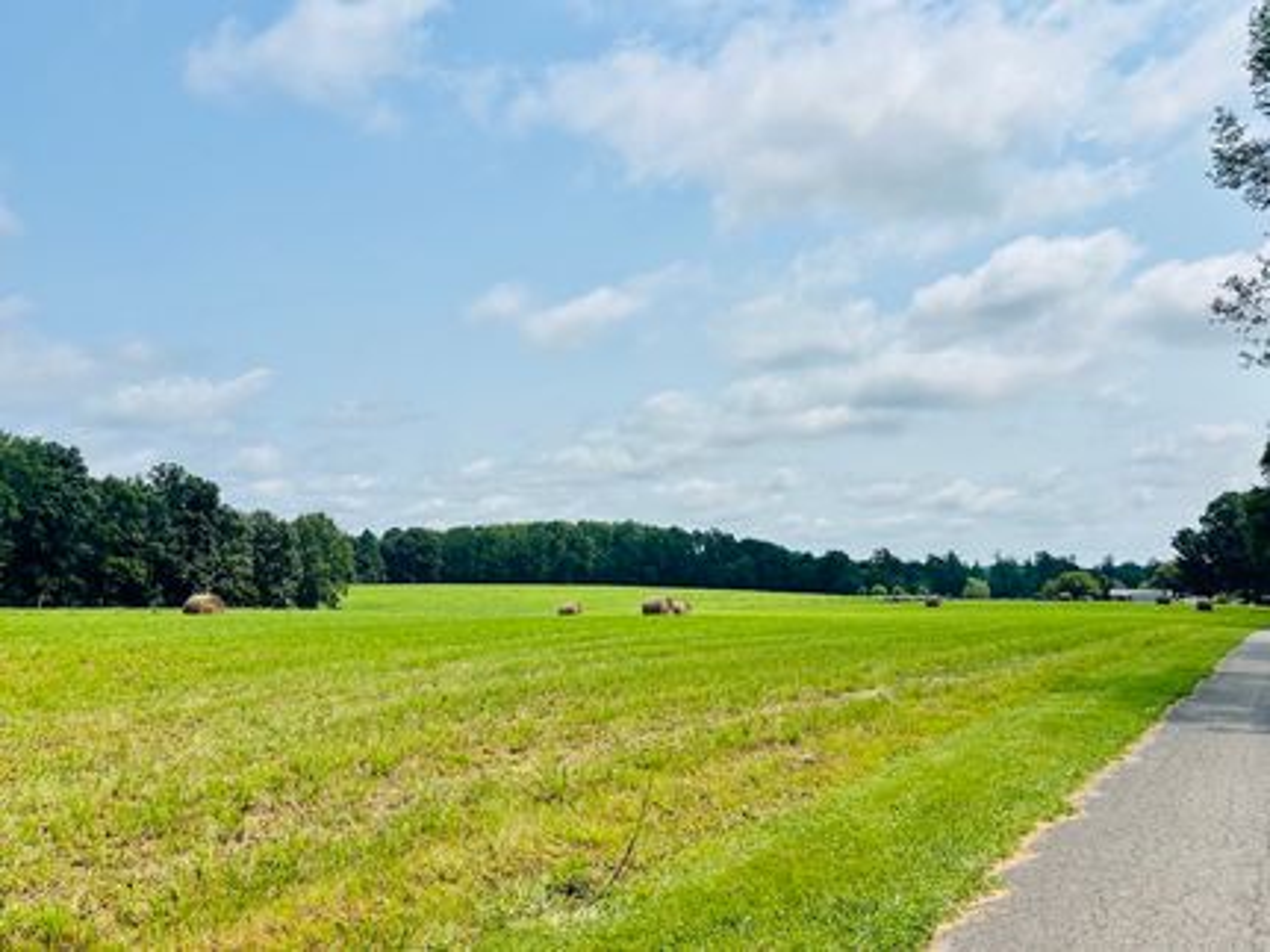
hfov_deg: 67.3
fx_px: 954
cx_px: 635
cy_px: 476
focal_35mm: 26
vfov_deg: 53.0
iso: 50
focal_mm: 5.96
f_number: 1.6
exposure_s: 1/7692
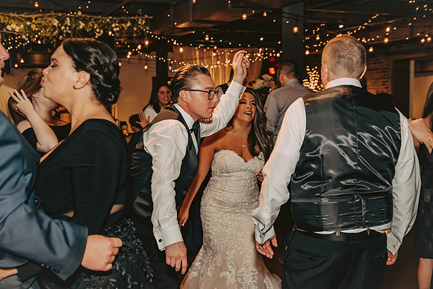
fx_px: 626
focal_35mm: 52
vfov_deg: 26.0
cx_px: 216
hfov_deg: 38.2
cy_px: 144
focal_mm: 52
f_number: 4.5
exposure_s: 1/125
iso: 1250
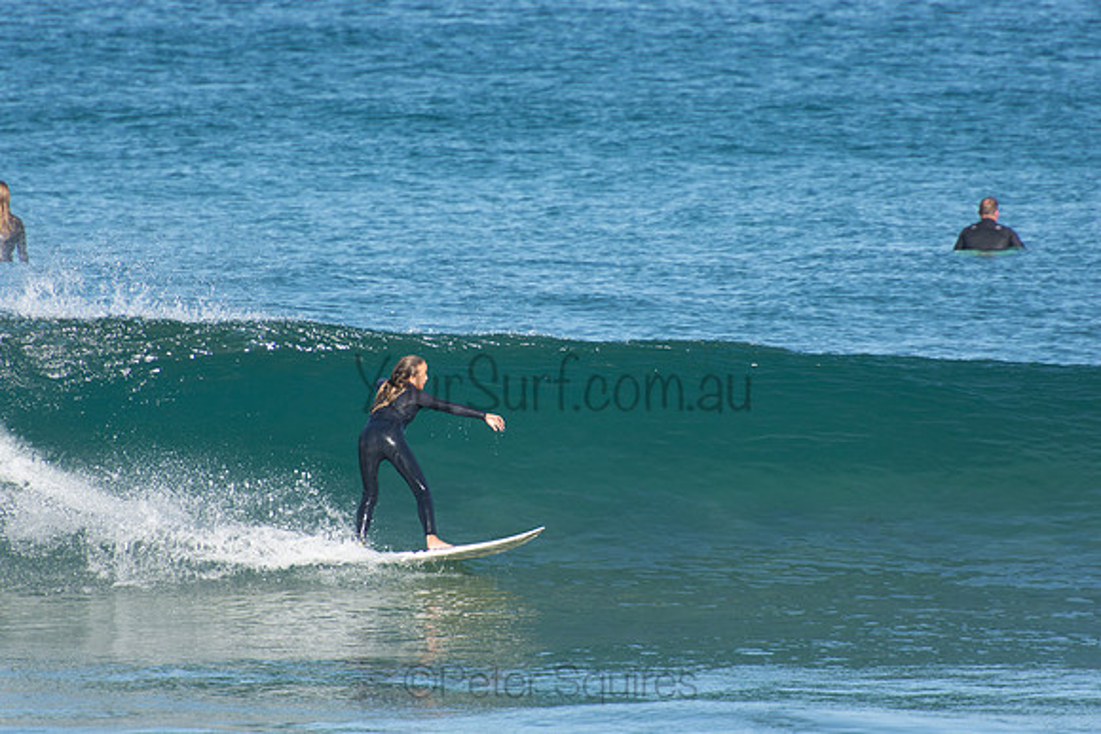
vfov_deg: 2.3
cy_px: 367
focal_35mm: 600
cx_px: 550
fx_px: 18353
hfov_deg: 3.4
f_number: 5.6
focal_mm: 400
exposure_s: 1/1250
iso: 360
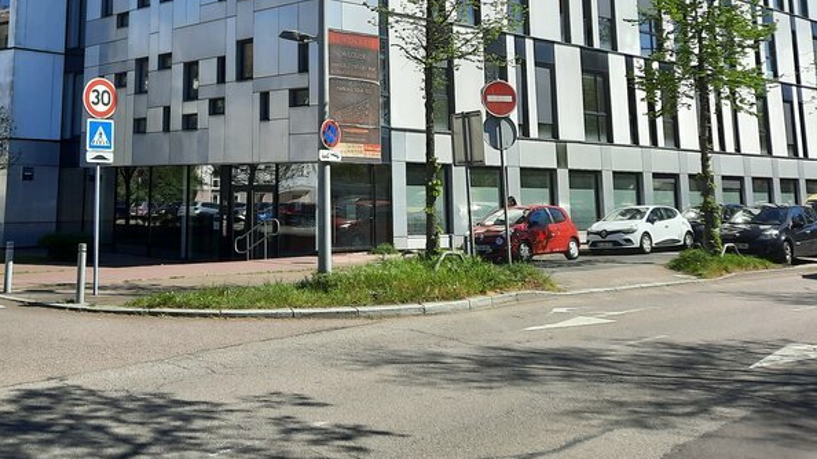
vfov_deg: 25.9
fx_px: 953
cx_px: 256
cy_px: 12
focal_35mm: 44
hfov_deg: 45.5
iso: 32
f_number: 2
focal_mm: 4.6
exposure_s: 1/997
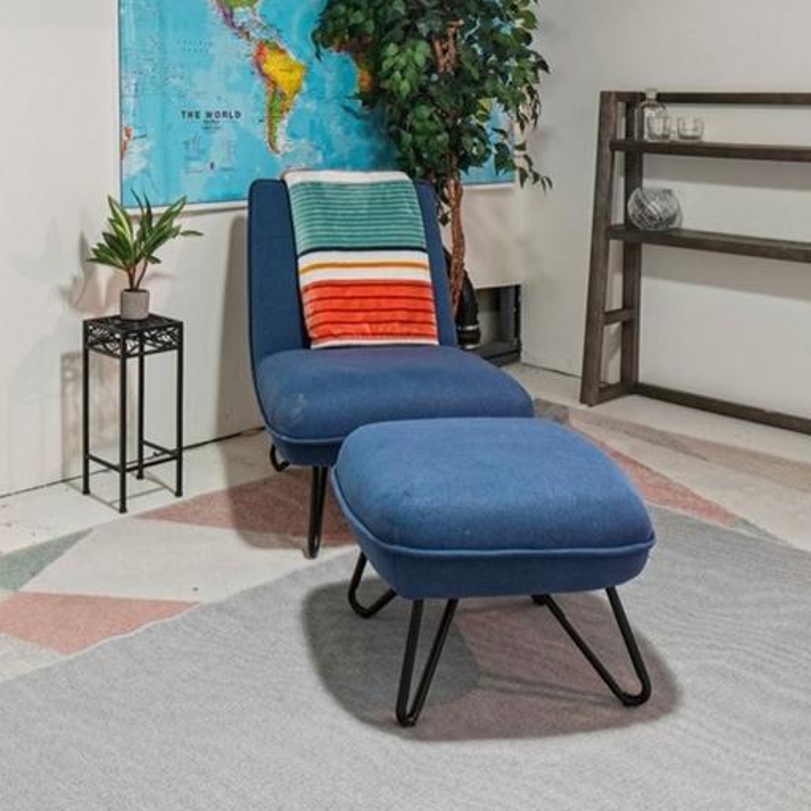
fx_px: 1060
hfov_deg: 41.5
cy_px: 135
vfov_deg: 39.8
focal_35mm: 40
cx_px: 289
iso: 400
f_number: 8
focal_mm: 10
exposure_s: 1/2.5
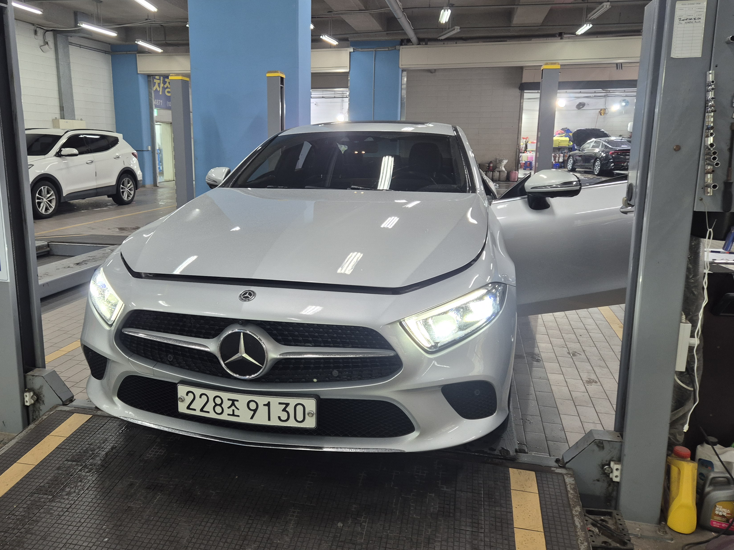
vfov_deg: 49.7
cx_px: 324
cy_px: 262
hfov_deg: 63.3
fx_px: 594
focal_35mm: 28
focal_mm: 5.4
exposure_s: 1/50
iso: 125
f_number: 1.8
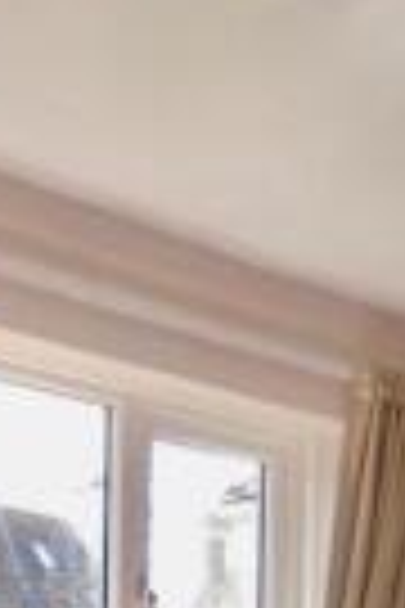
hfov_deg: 13.5
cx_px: 745
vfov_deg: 20.1
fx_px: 1519
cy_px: 853
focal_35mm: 90
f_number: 2.8
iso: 80
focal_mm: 3.6
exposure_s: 1/80
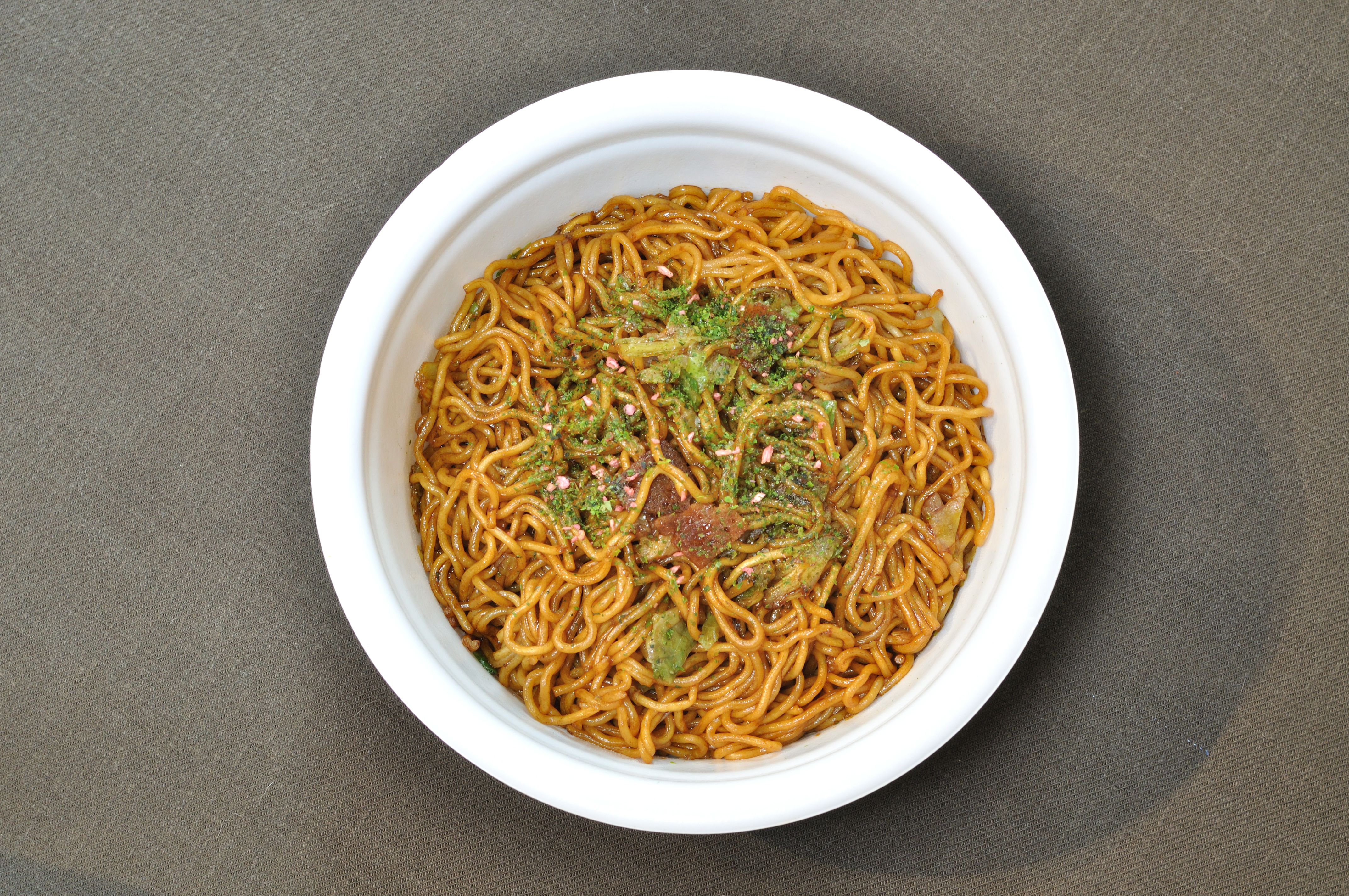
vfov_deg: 18.1
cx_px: 674
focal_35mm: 75
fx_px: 2807
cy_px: 448
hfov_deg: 27.0
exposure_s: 1/4
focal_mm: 50
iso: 250
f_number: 10
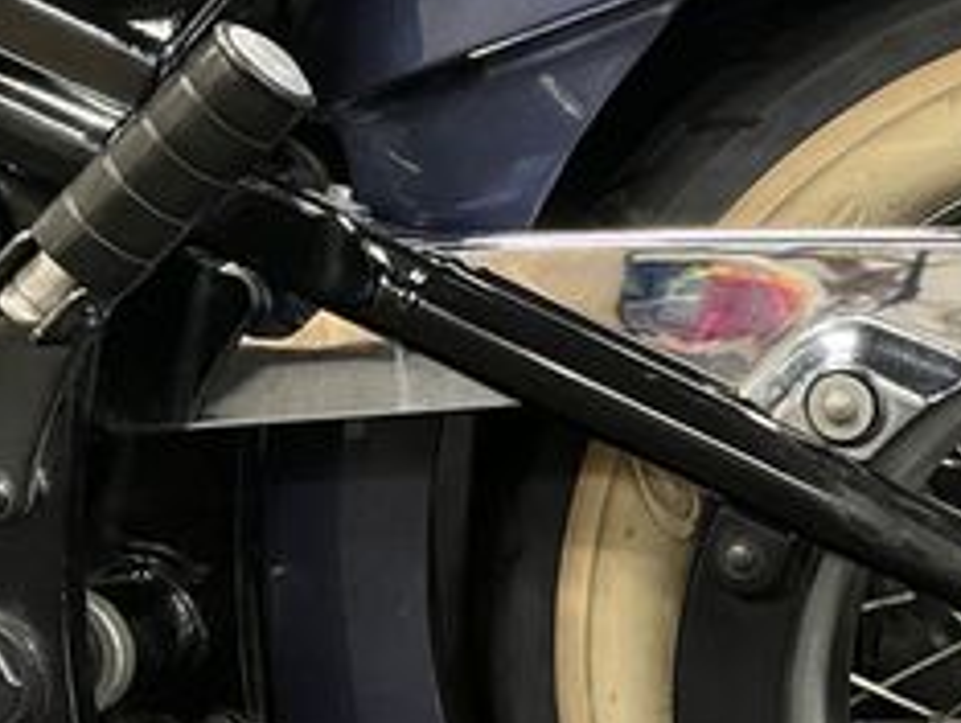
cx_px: 1212
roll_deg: -1.2
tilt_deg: -5.1
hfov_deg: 24.3
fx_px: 1973
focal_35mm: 71
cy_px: 616
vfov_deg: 20.4
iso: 400
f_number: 1.6
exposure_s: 1/33
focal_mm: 5.1
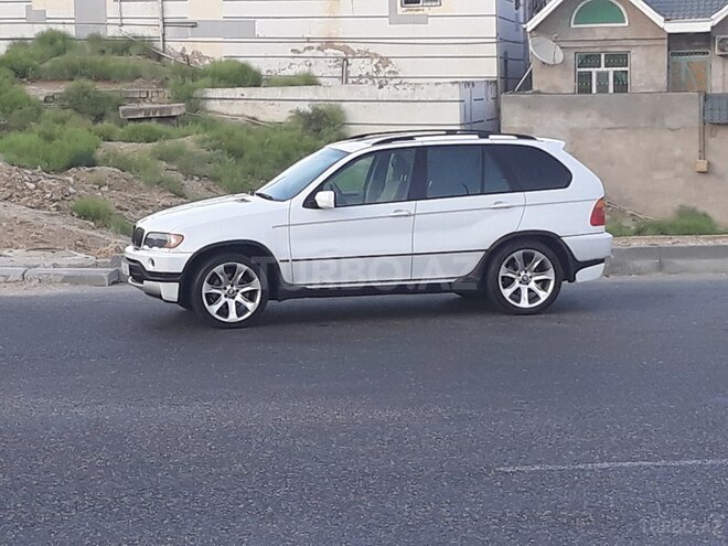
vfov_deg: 51.4
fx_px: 568
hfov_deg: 65.3
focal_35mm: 27
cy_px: 273
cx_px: 364
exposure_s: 1/364
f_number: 1.7
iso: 40
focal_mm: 3.71
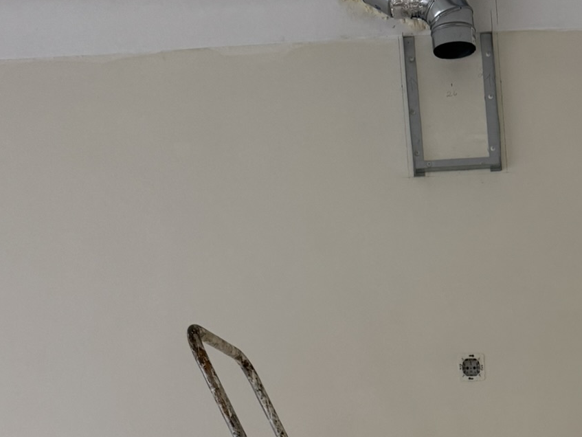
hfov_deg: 31.8
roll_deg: +3.1
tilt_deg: -8.4
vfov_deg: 21.7
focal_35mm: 58
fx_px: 976
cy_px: 629
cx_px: 512
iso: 200
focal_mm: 6.76
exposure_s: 1/121
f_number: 1.78
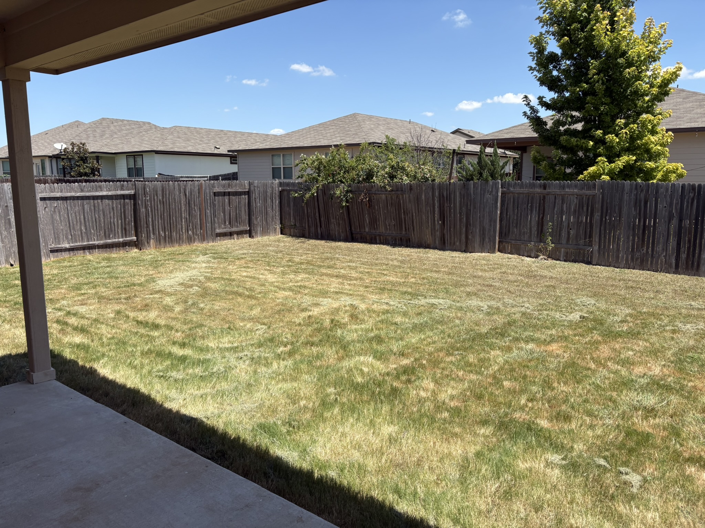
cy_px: 264
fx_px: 530
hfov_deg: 67.3
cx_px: 352
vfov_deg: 53.1
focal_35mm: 26
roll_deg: +0.5
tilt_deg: -7.1
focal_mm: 5.96
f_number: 1.6
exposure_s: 1/2865
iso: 50
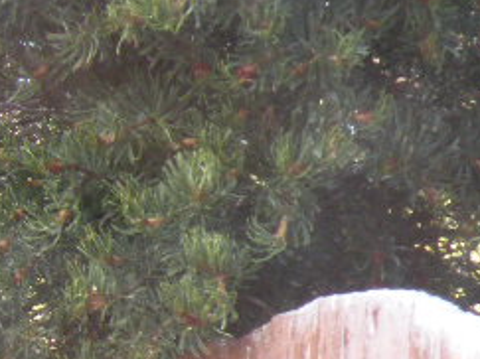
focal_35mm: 392
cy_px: 410
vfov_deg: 3.8
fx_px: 5433
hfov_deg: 5.0
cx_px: -520
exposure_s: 1/62.8
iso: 150
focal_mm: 16.4
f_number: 4
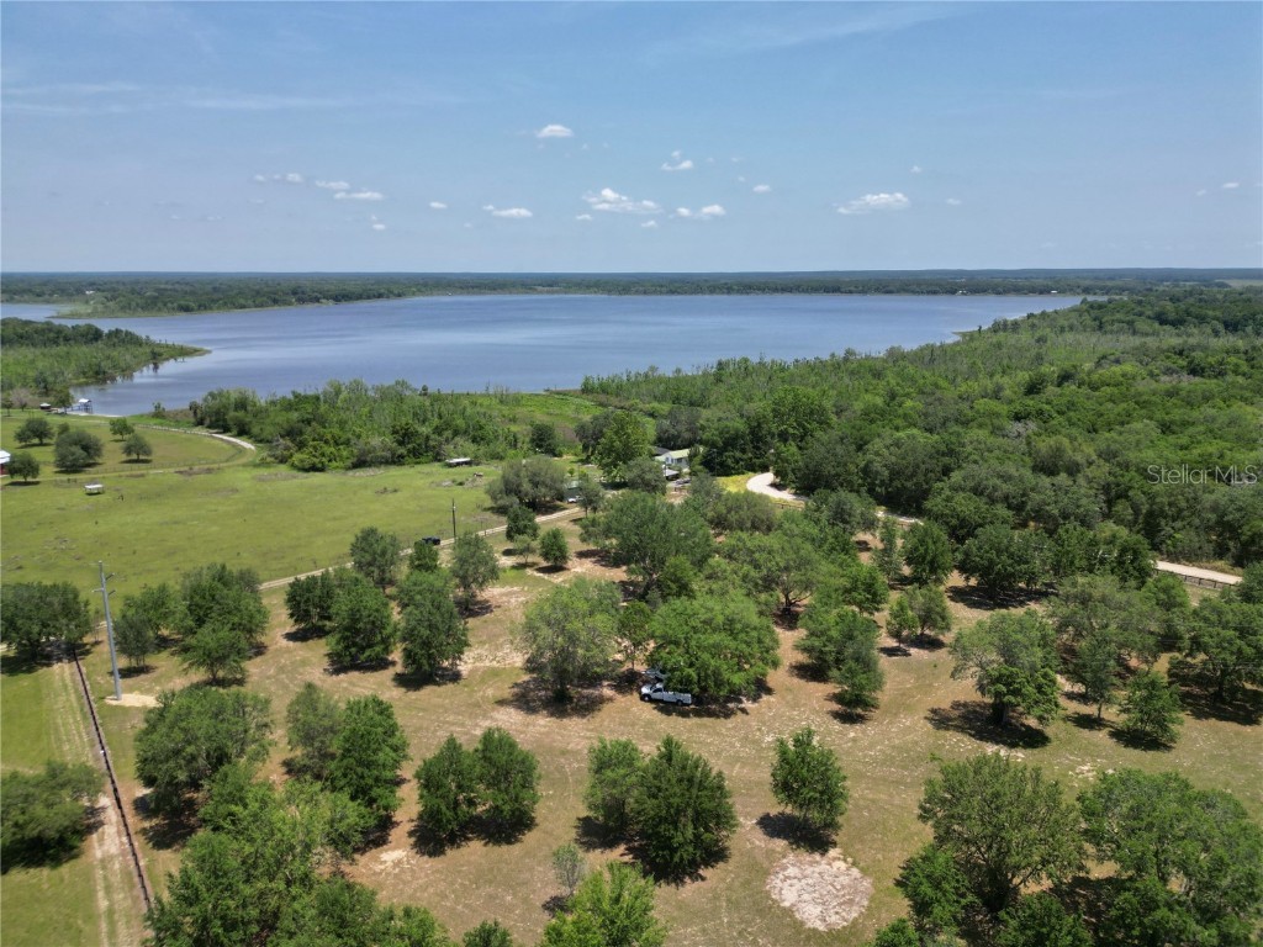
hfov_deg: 71.6
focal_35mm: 24
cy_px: 474
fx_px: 876
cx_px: 632
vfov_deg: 56.8
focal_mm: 6.72
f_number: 1.7
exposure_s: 1/2500
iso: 100
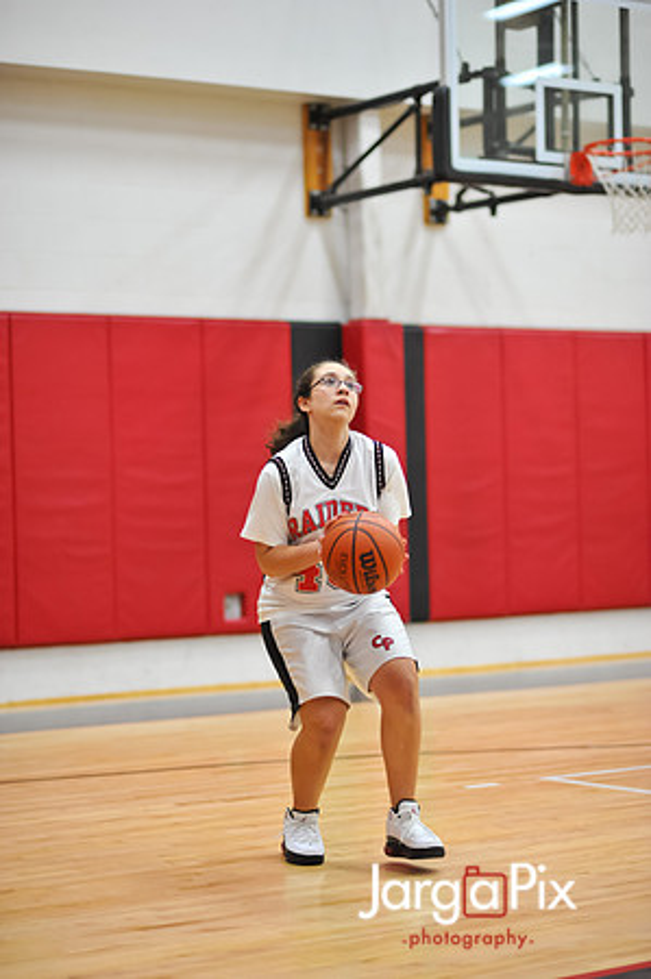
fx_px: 2311
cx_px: 326
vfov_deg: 23.9
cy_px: 490
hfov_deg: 16.0
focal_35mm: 85
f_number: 2
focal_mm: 85
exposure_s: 1/500
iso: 1800
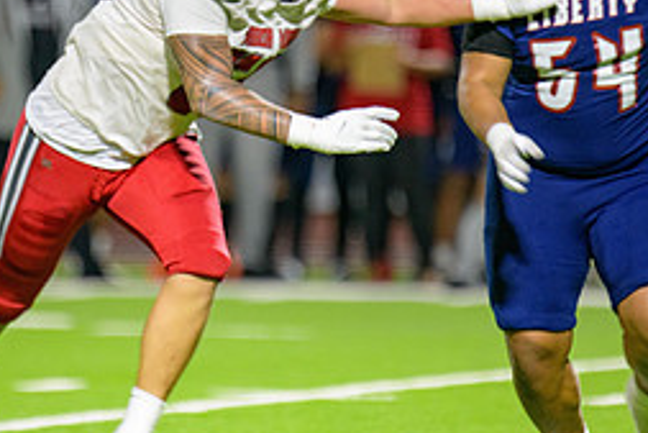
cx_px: 233
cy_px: 168
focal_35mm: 687
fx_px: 12373
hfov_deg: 3.0
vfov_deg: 2.0
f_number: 2.8
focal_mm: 300
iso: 2000
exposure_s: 1/250
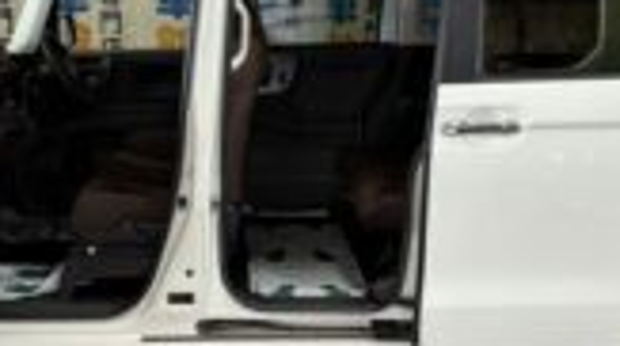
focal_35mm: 61
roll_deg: -0.8
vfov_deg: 19.6
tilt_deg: -12.3
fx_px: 1001
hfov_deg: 34.3
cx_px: 255
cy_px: 215
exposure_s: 1/60
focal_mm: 5.96
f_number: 1.6
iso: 200
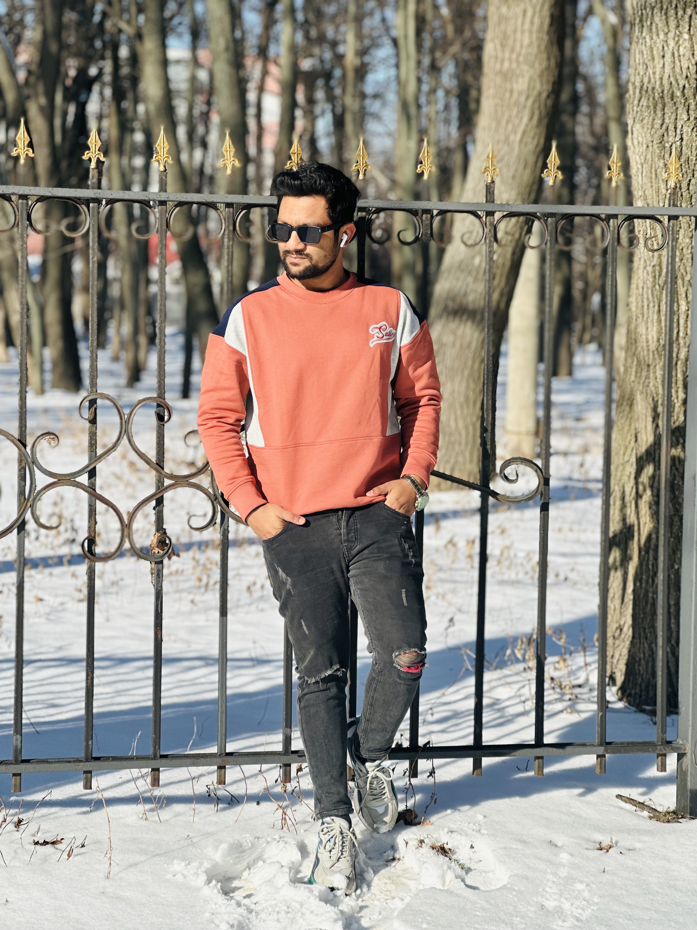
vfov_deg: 25.3
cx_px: 348
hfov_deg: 19.1
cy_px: 465
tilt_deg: -3.9
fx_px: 2067
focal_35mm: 77
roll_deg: -1.2
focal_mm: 9
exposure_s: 1/602
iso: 32
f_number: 2.8
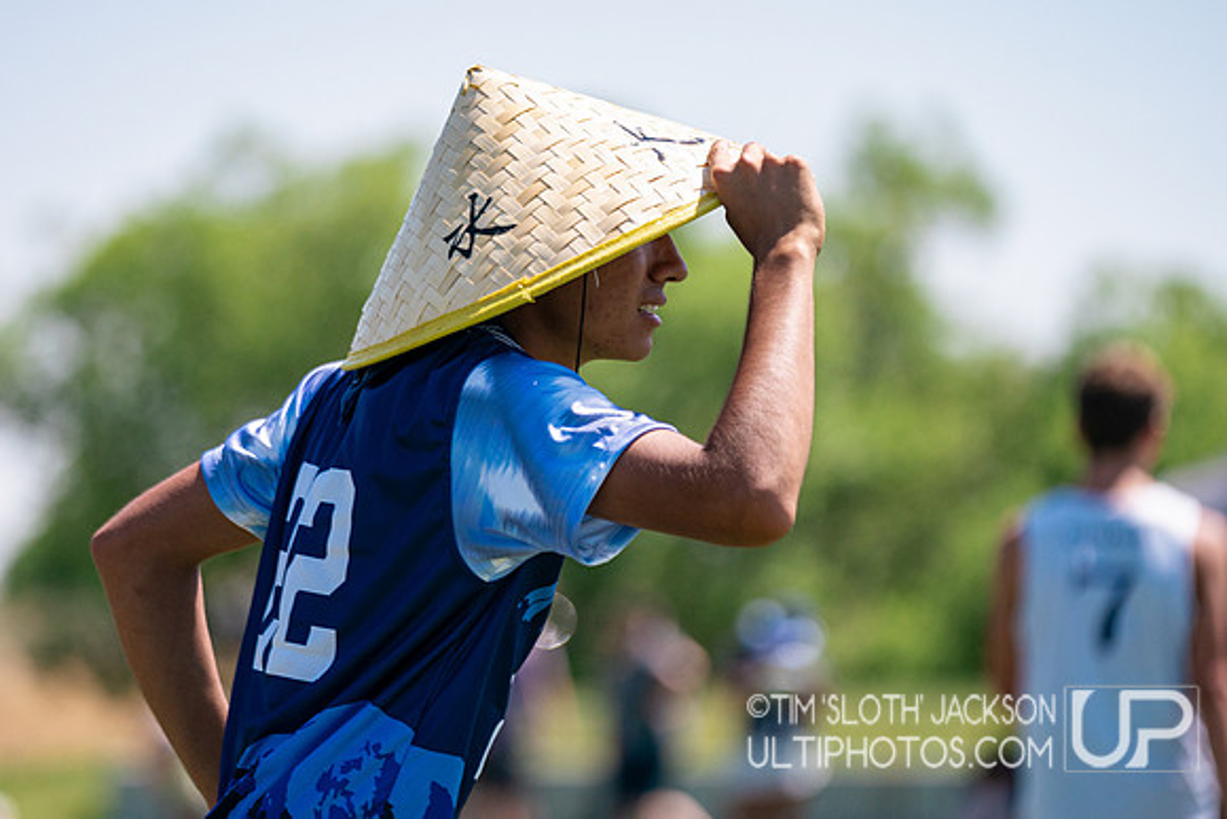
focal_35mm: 209
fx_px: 7129
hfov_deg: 9.8
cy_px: 406
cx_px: 556
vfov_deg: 6.6
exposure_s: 1/8000
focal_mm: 159
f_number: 2.8
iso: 640
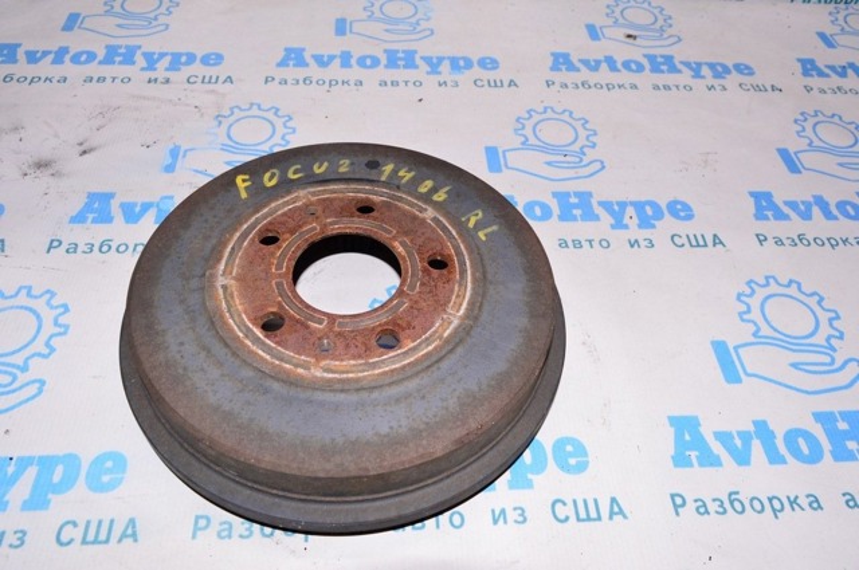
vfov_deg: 47.8
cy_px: 285
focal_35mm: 27
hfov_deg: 67.4
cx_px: 430
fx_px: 643
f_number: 8
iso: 1600
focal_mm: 18
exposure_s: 1/200
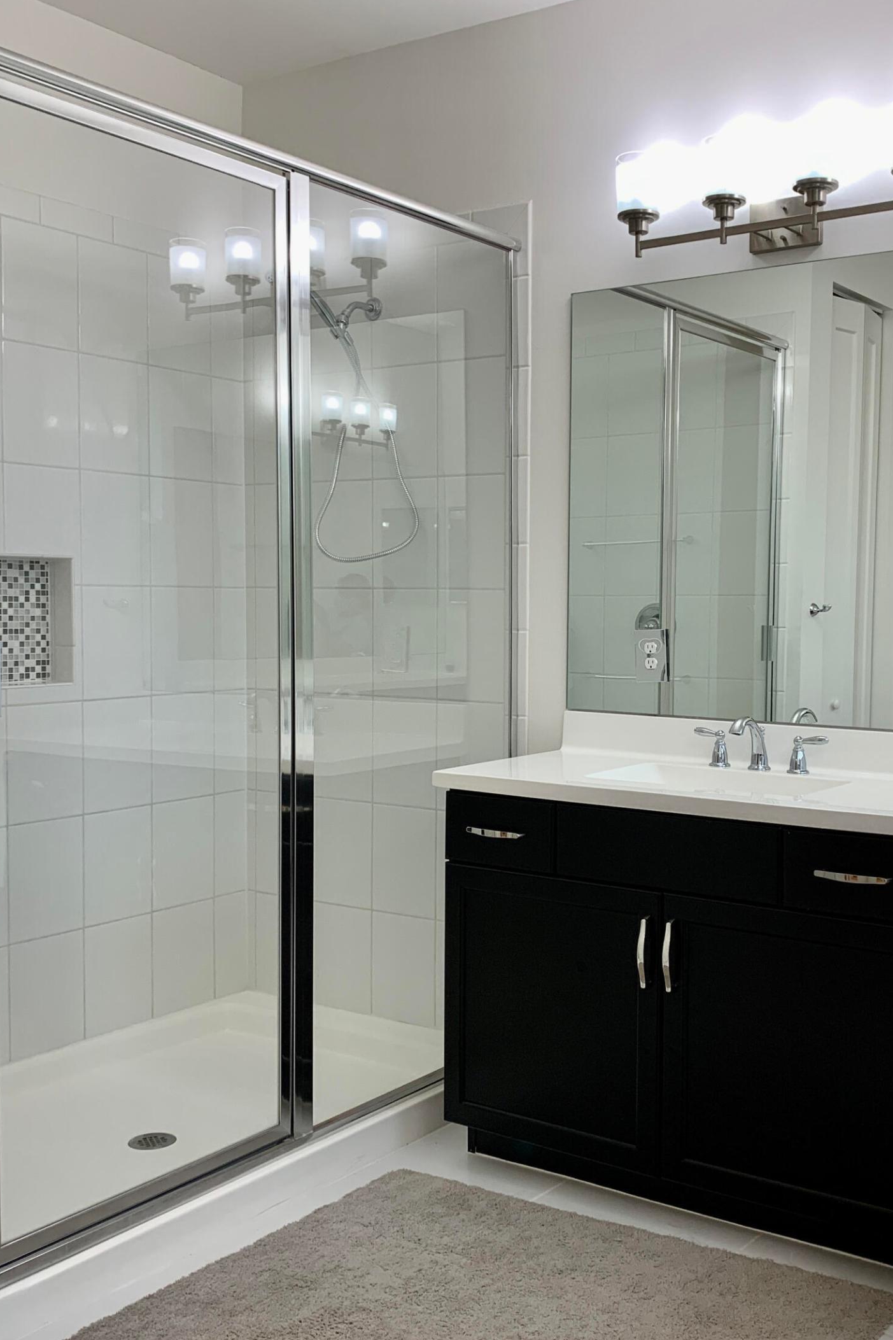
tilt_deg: -1.5
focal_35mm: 37
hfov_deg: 35.7
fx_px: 1377
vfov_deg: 51.9
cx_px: 573
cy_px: 674
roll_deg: -0.8
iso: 64
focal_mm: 4.25
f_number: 1.8
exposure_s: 1/120
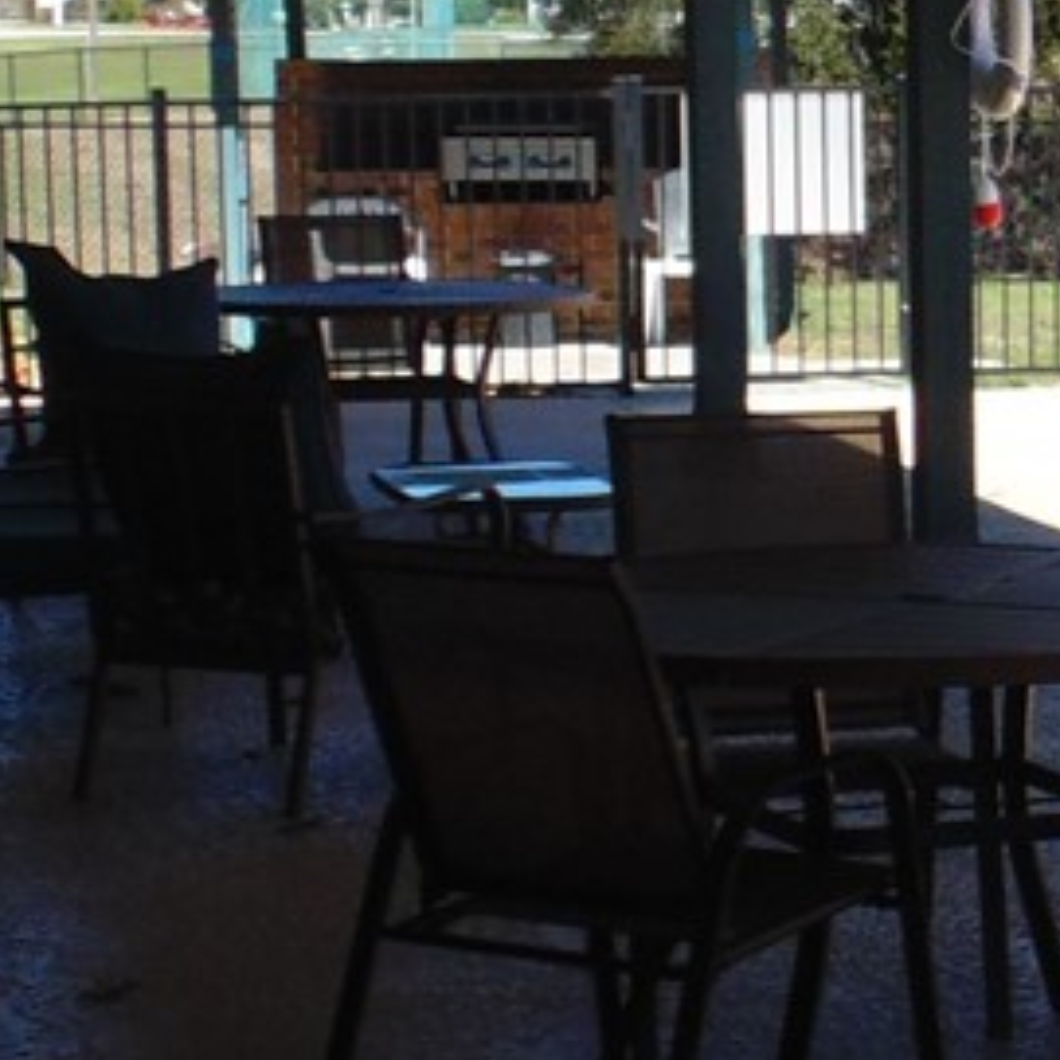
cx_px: 1299
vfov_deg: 15.2
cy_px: 477
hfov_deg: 14.6
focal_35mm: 115
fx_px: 3984
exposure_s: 1/640
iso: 80
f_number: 3.1
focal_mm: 4
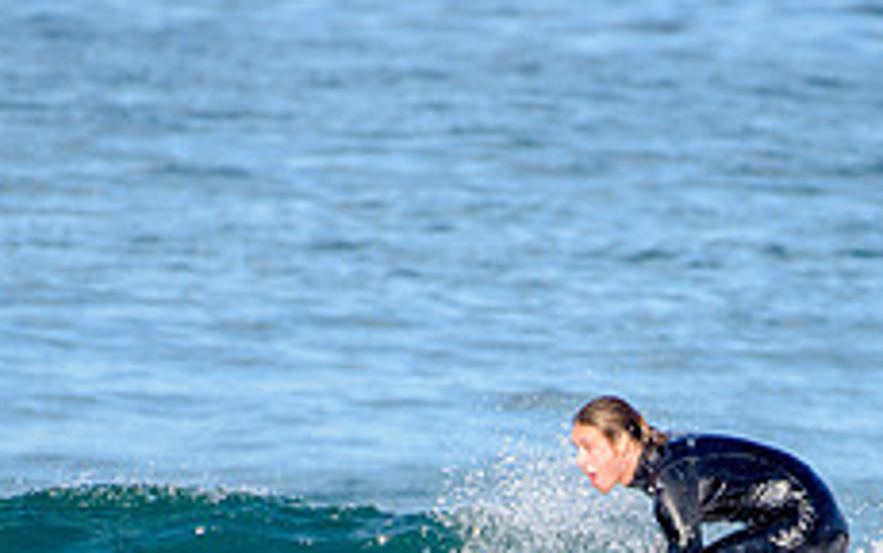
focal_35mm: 1578
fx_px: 37993
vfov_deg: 0.8
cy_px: 688
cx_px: 564
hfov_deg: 1.3
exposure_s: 1/2000
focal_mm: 500
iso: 320
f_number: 5.6
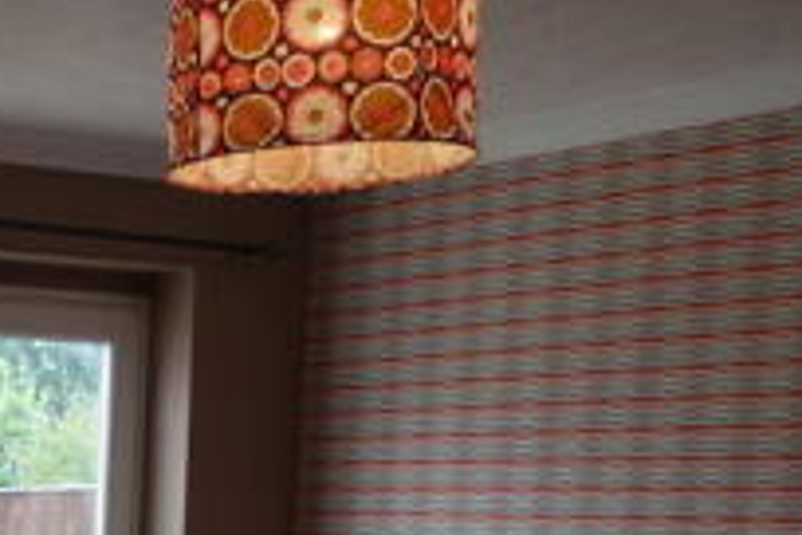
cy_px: 816
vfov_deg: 14.2
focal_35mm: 90
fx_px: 2005
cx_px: -250
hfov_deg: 20.6
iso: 125
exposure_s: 1/100
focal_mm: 10.4
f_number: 2.8
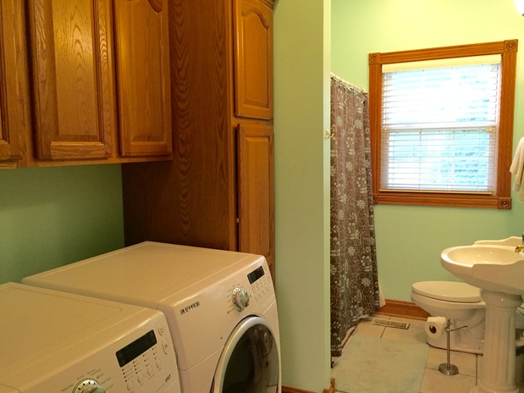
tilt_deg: -6.4
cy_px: 196
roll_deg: +0.9
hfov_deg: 60.0
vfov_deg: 46.8
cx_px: 268
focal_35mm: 30
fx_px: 454
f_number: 2.2
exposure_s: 1/30
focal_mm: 4.15
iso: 200
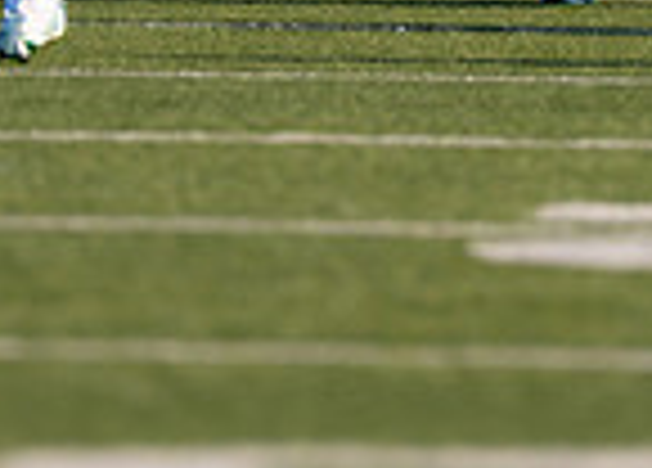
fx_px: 19378
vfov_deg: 1.4
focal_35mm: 1045
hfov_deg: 1.9
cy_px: -486
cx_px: 670
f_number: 2.8
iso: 250
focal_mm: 200
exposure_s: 1/5000
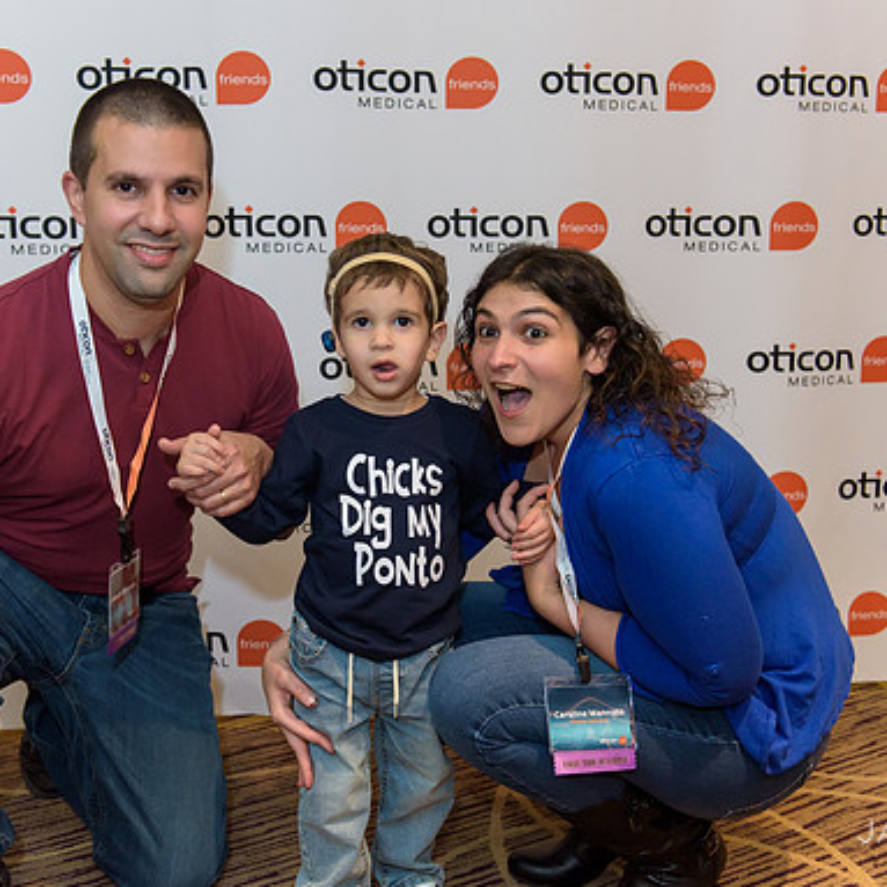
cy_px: 446
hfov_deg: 37.5
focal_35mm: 45
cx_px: 408
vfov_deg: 37.6
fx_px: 1305
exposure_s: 1/125
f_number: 3.2
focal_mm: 35
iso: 1600
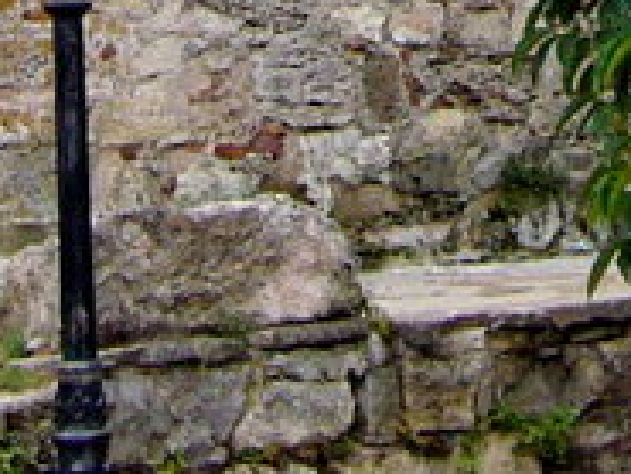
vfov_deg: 6.1
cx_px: 648
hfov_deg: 8.7
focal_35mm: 227
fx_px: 4141
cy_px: -853
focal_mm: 5.8
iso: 80
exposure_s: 1/320
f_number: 5.6
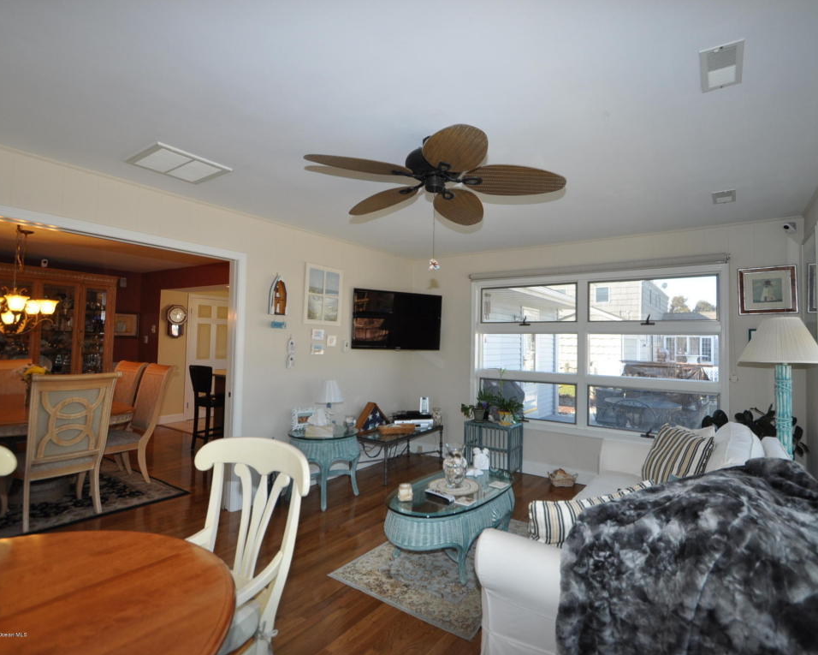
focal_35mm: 17
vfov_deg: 77.0
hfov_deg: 89.4
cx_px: 443
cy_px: 327
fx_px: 412
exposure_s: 1/80
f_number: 4.5
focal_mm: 10
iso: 400
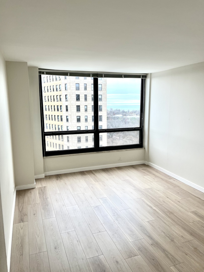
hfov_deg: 53.1
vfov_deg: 67.3
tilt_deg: -8.2
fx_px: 204
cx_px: 102
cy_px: 136
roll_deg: +0.7
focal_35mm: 26
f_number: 1.5
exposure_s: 1/160
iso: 50
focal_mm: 5.7
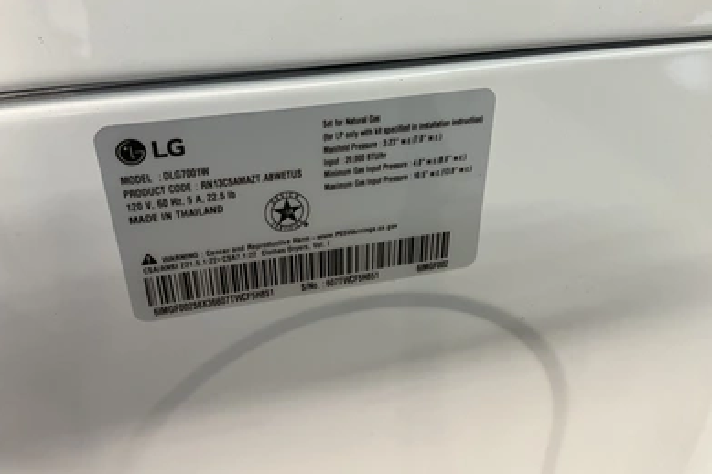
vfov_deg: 42.3
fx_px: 613
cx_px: 350
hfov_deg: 60.3
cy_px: 229
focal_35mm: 31
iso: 125
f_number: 1.8
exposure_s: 1/60
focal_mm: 3
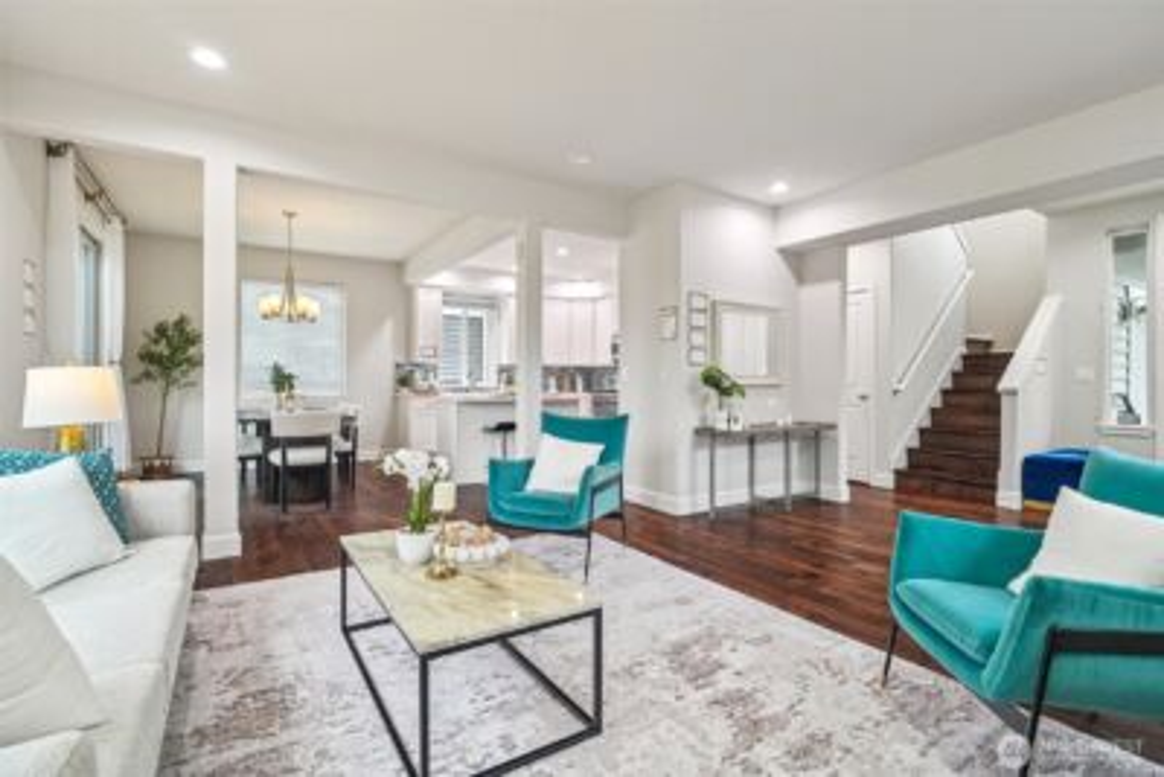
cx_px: 582
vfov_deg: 73.8
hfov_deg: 96.7
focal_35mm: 16
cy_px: 388
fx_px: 517
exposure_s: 1/25
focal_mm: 16
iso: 1600
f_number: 8
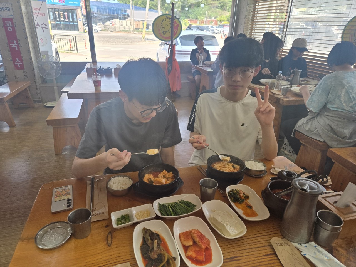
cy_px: 134
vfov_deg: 58.9
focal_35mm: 23
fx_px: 237
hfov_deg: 73.9
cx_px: 178
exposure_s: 1/596
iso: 80
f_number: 1.8
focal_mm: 5.4
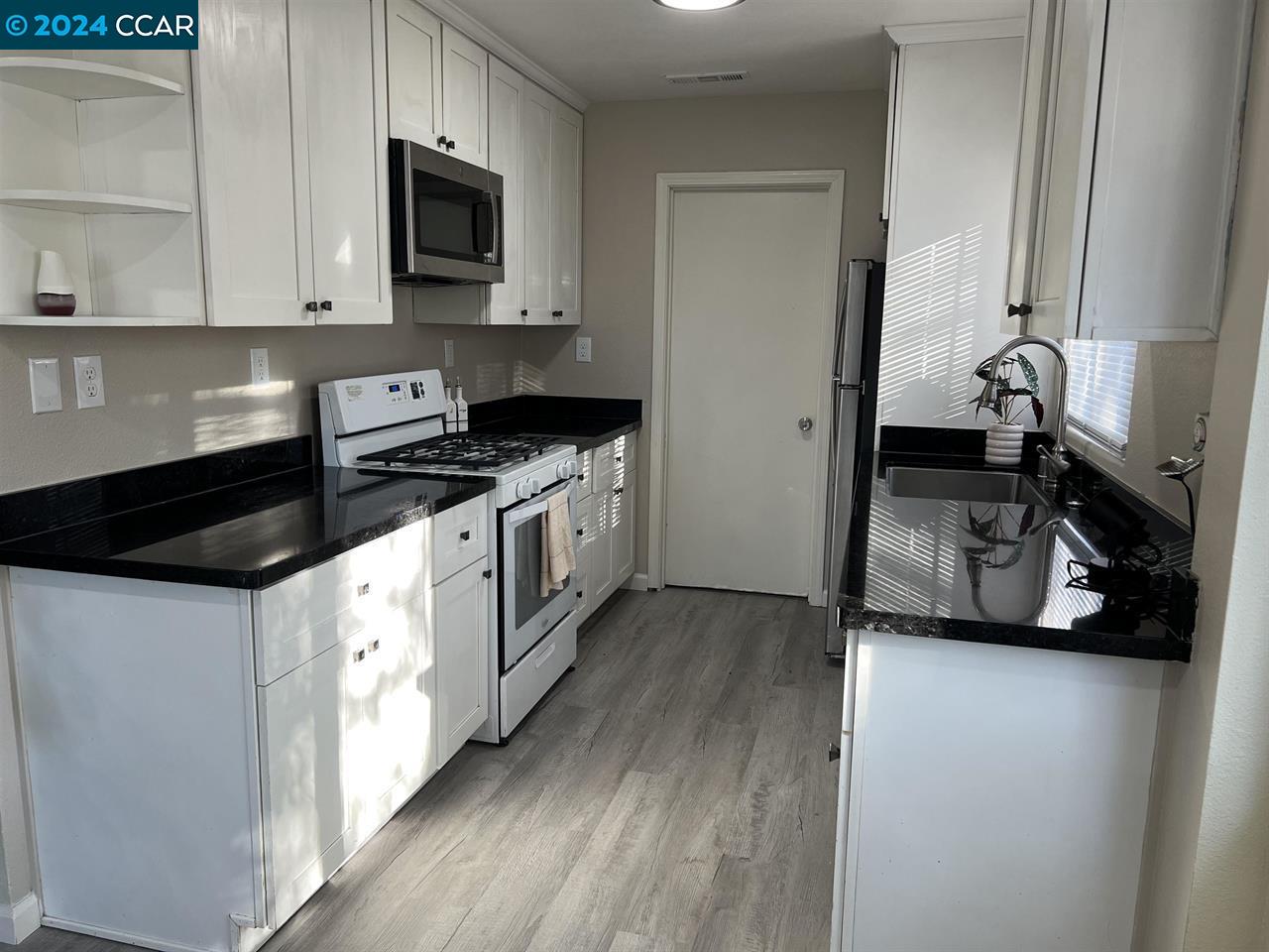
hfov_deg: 67.3
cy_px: 476
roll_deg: -1.0
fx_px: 953
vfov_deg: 53.1
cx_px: 634
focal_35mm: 26
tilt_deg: -9.9
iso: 64
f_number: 1.5
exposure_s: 1/120
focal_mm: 5.7
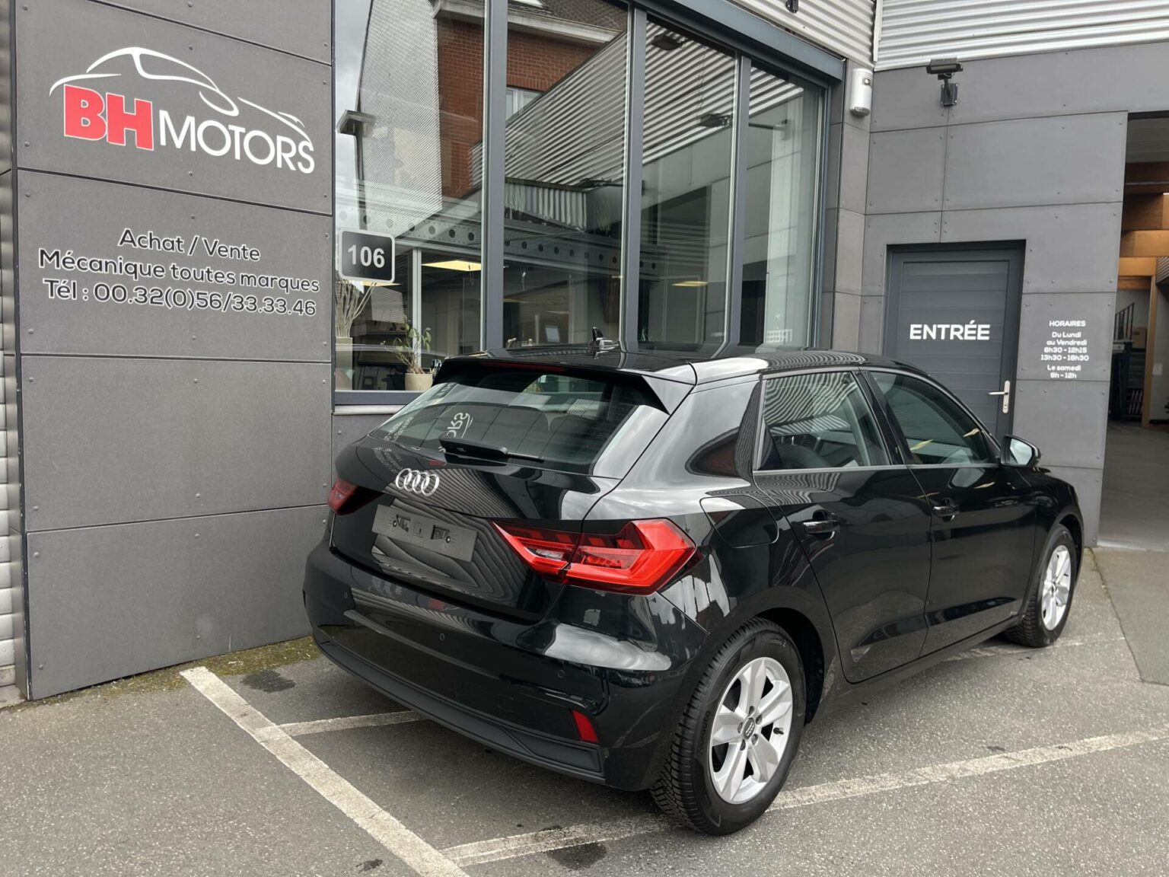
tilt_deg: -5.1
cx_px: 584
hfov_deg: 67.3
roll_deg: -1.4
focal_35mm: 26
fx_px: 878
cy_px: 438
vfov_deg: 53.1
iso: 50
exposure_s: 1/331
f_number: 1.6
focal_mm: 5.1
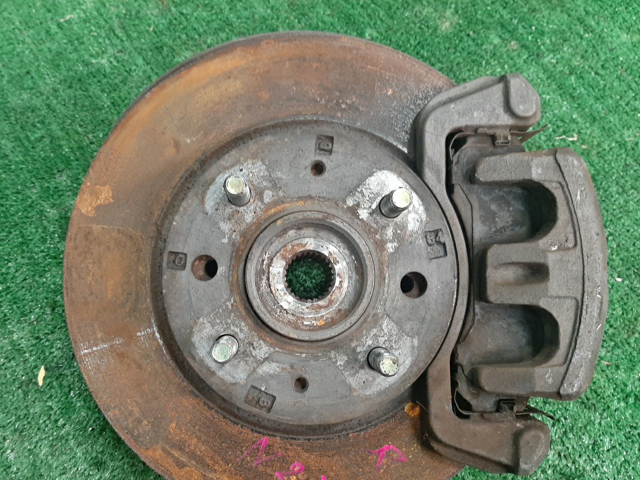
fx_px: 555
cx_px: 284
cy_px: 276
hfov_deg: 59.8
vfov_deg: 46.6
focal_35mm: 30
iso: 175
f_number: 1.7
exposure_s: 1/33
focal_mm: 3.93
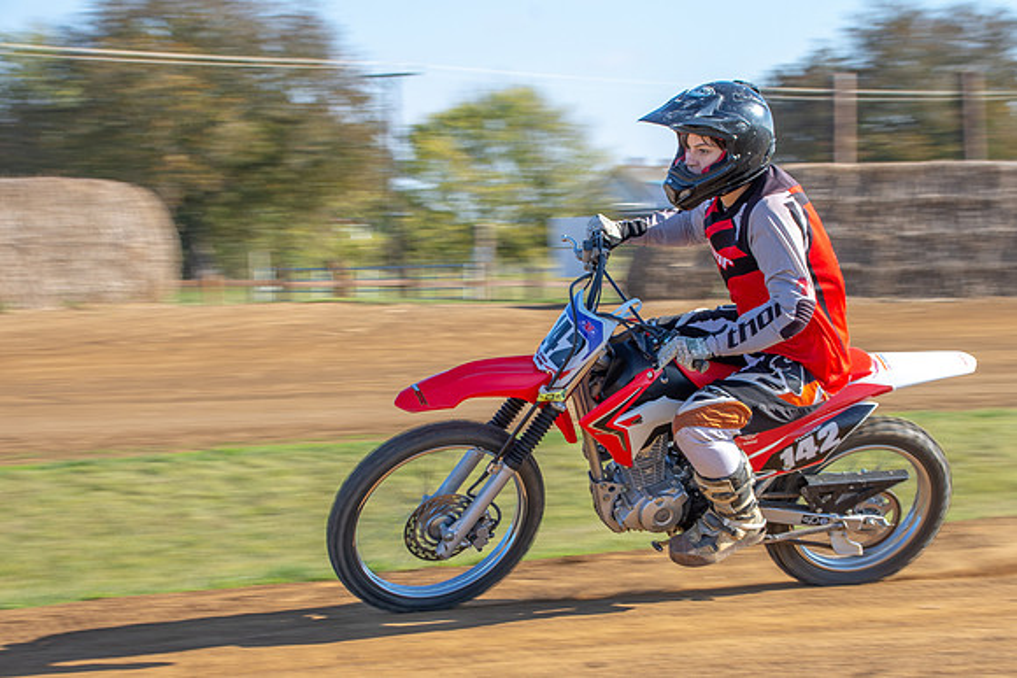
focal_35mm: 108
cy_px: 339
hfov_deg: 19.0
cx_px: 558
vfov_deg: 12.7
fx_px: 3043
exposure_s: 1/160
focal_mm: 62
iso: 200
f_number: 10
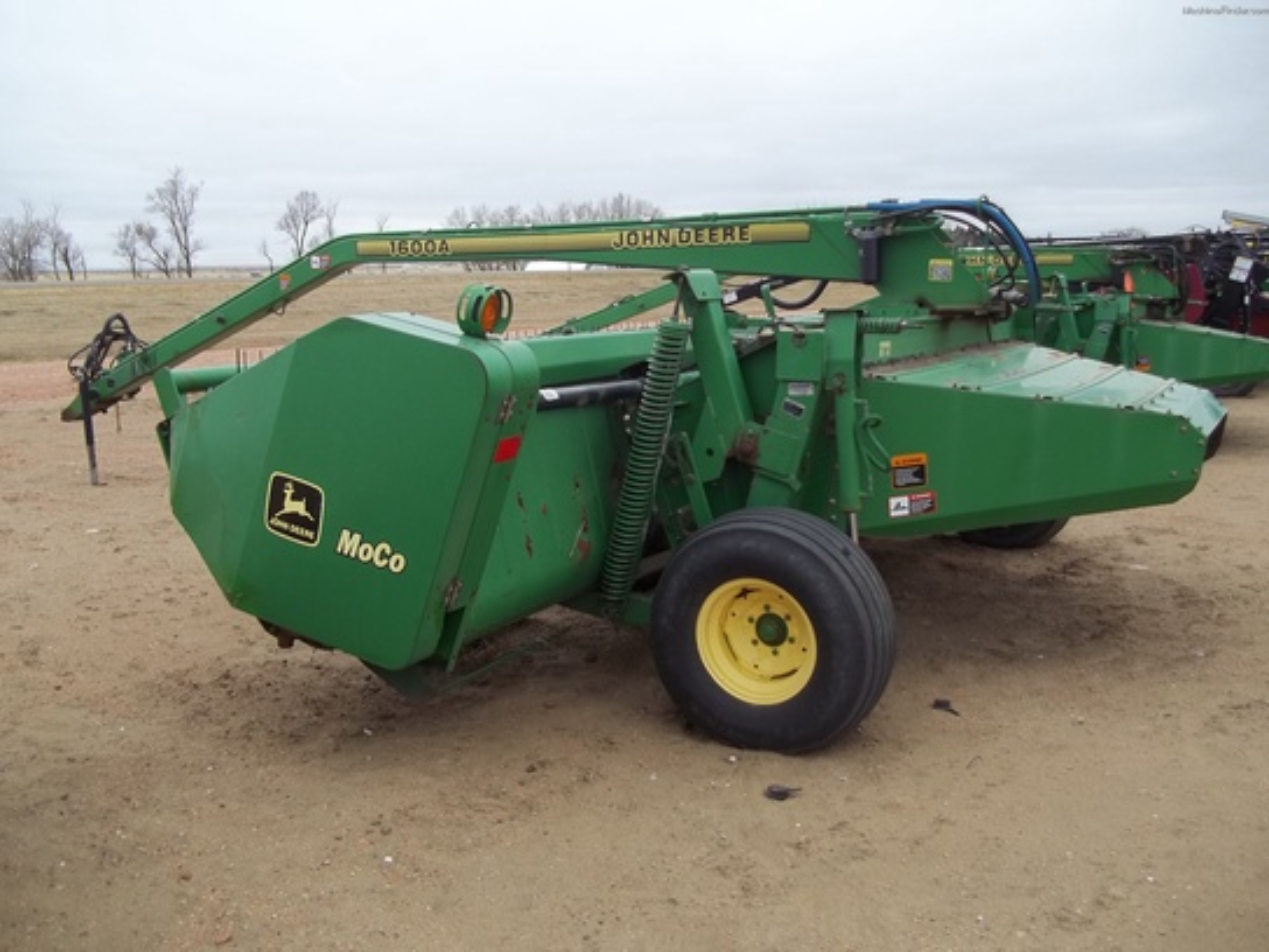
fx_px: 1173
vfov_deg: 44.2
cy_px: 476
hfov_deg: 56.8
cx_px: 634
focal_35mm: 32
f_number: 2.9
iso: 64
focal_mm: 5.7
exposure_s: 1/125
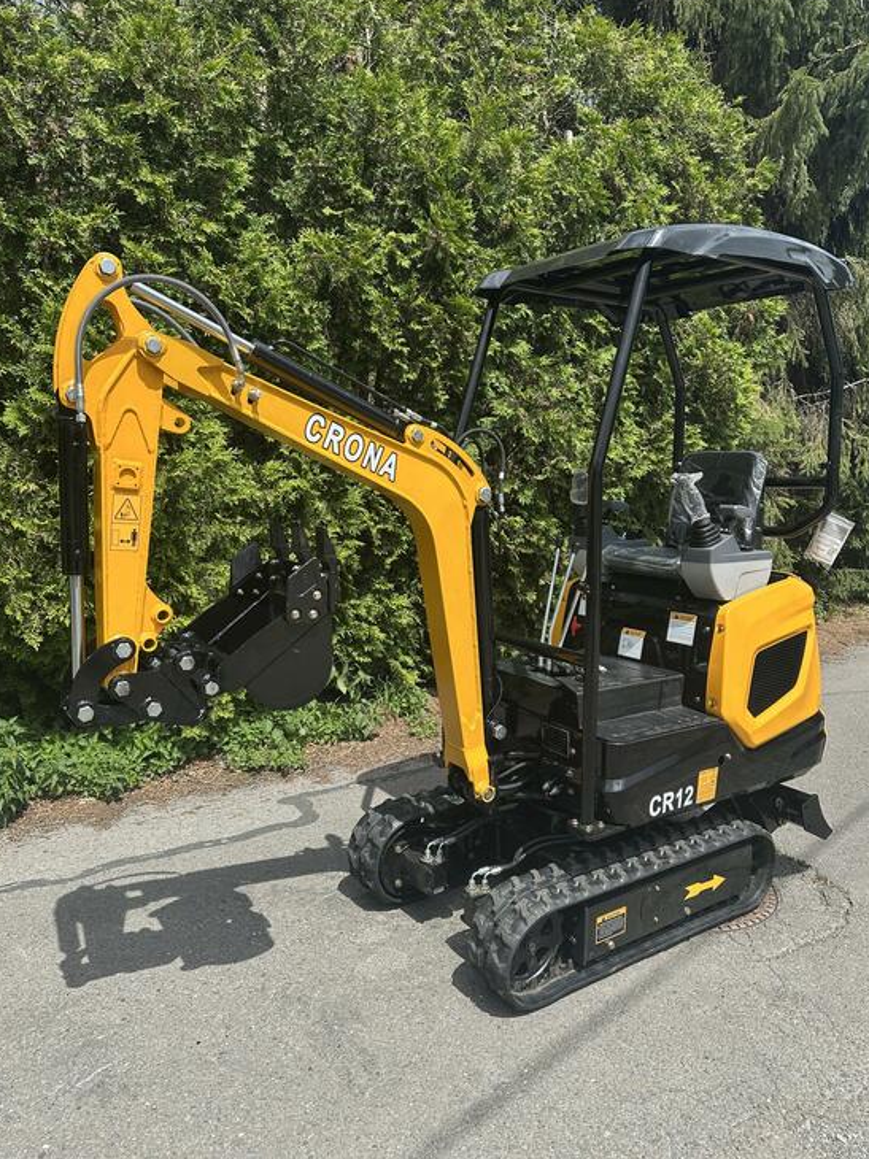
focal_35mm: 25
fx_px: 837
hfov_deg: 54.8
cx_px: 445
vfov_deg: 69.4
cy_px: 557
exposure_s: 1/2732
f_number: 1.78
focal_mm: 6.86
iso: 80
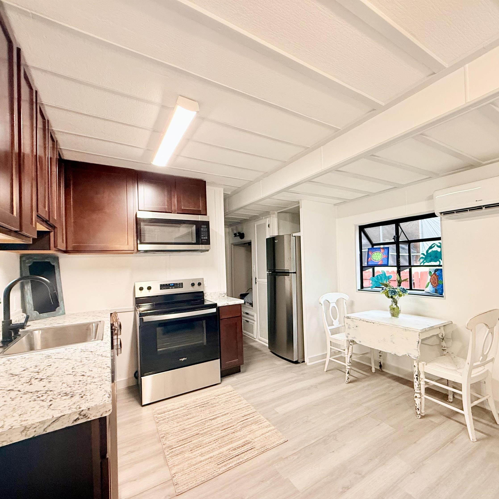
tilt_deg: +1.1
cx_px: 311
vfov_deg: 83.9
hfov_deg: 82.4
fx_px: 277
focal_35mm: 17
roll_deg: +2.4
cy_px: 257
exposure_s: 1/60
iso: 250
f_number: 2.2
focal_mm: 2.22
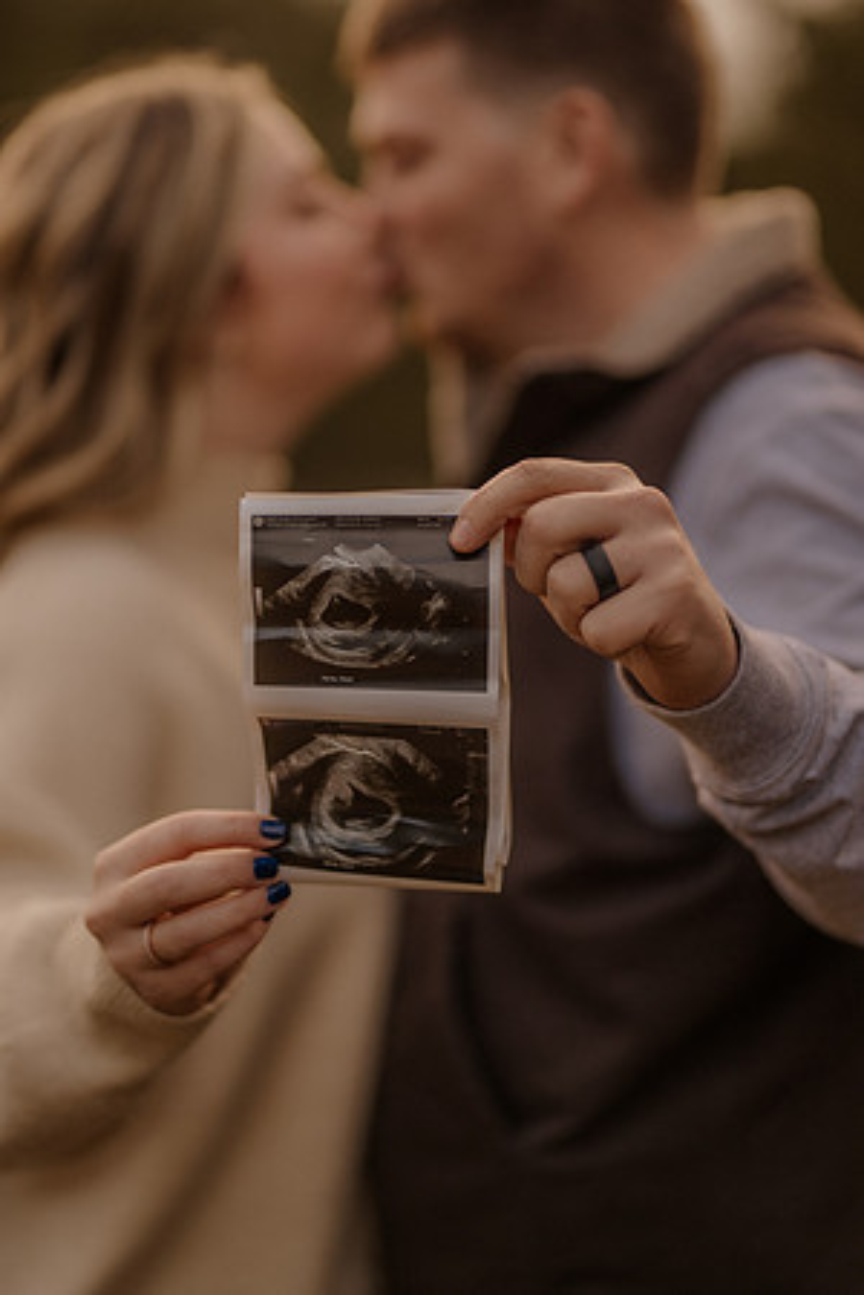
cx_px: 432
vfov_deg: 23.9
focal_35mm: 85
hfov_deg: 16.1
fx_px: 3060
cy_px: 648
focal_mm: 85
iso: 320
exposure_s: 1/1000
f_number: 1.4
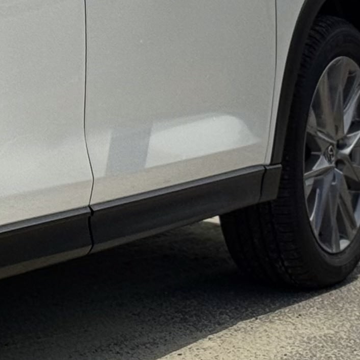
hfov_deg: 7.0
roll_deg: -0.9
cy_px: -48
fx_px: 2859
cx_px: -369
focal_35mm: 243
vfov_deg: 7.2
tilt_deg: -2.4
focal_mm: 6.76
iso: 50
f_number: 1.78
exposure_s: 1/15385
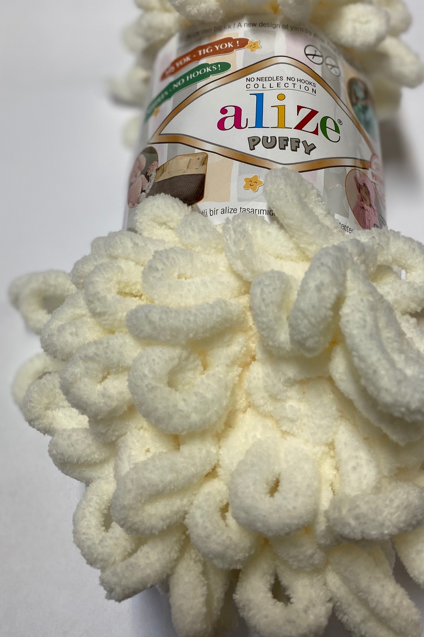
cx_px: 254
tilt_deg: -63.2
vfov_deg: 54.2
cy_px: 271
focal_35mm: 35
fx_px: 619
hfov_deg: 37.7
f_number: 1.8
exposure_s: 1/100
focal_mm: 4.25
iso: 80
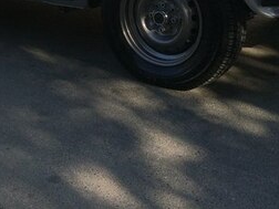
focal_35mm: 76
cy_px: -64
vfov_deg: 18.1
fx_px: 613
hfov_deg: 25.1
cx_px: 43
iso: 32
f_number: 2.2
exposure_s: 1/912
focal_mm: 4.15
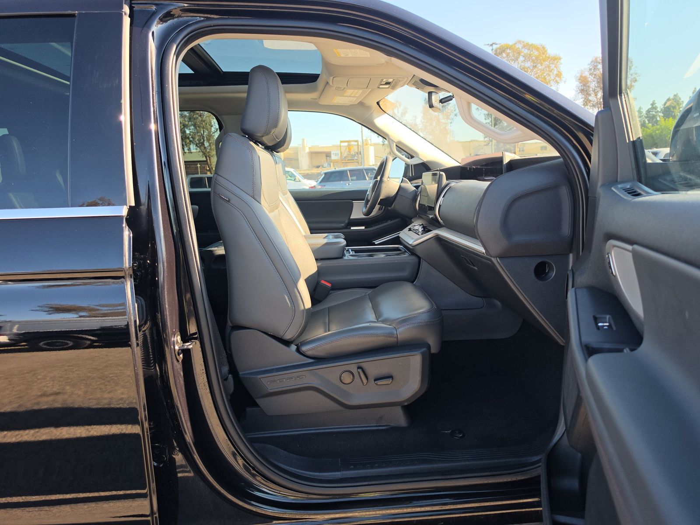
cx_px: 350
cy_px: 262
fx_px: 465
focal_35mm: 23
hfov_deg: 73.9
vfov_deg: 58.9
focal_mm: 6.5
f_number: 1.4
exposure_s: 1/202
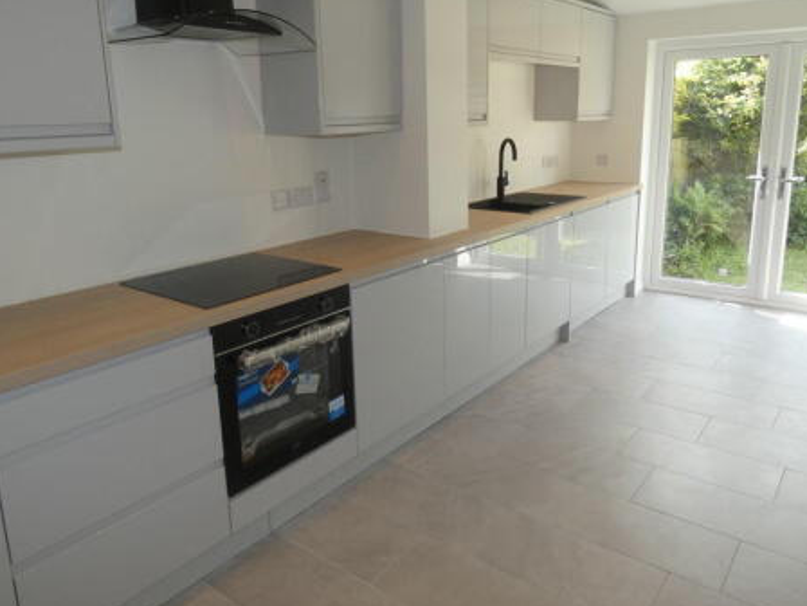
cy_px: 259
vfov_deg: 52.9
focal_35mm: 26
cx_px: 421
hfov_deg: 67.3
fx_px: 606
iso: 80
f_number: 2.8
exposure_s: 1/100
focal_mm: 3.6
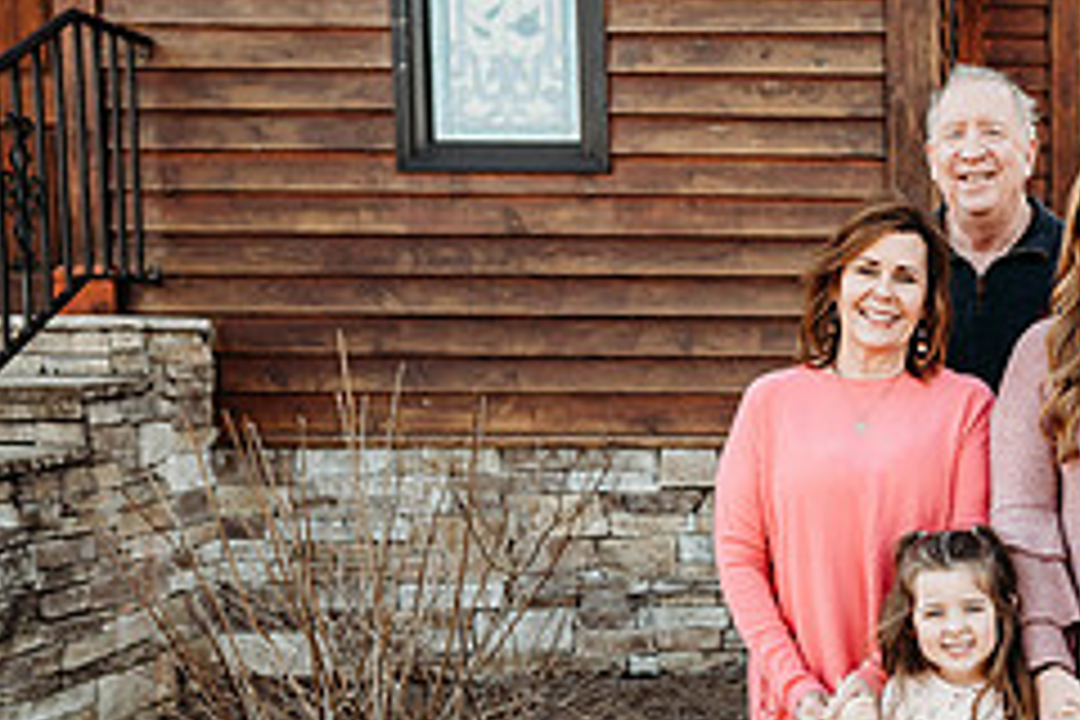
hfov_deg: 31.7
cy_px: 574
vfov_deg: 23.1
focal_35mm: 58
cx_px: 1089
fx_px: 1740
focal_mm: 24
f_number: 2.8
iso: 250
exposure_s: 1/320
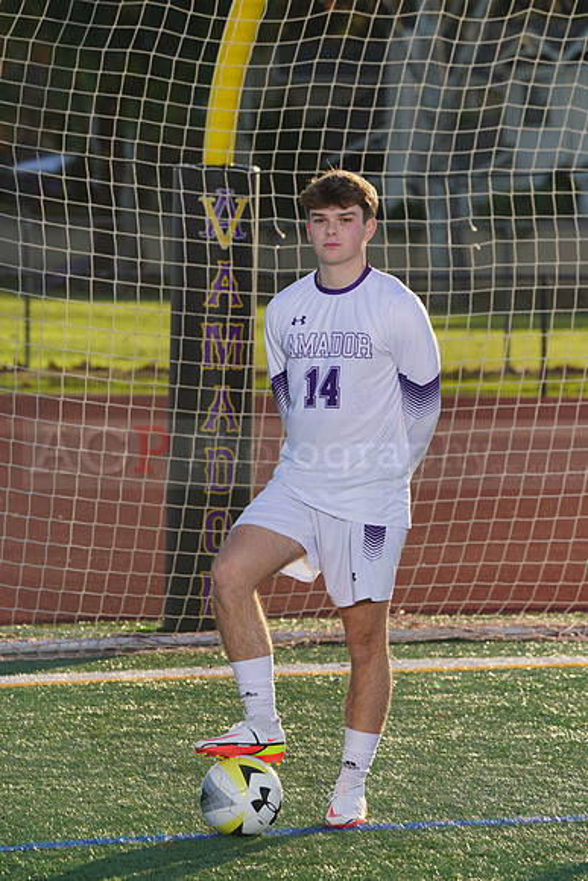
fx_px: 5533
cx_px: 294
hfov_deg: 6.1
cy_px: 440
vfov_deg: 9.1
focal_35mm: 226
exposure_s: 1/200
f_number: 9
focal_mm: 226
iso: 100
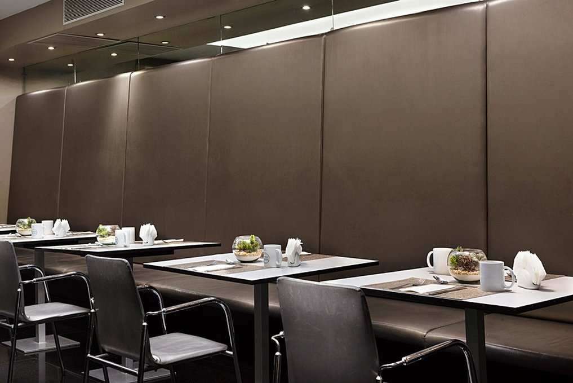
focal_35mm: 48
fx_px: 764
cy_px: 192
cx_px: 286
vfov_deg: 28.1
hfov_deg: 41.1
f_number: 13
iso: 400
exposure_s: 1/13
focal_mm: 48
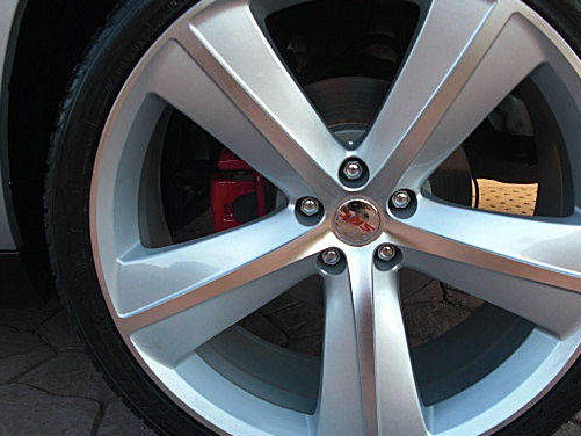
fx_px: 772
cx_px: 317
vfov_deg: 31.5
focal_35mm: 46
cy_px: 215
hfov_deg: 41.2
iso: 50
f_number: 2.8
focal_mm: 6.3
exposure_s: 1/80
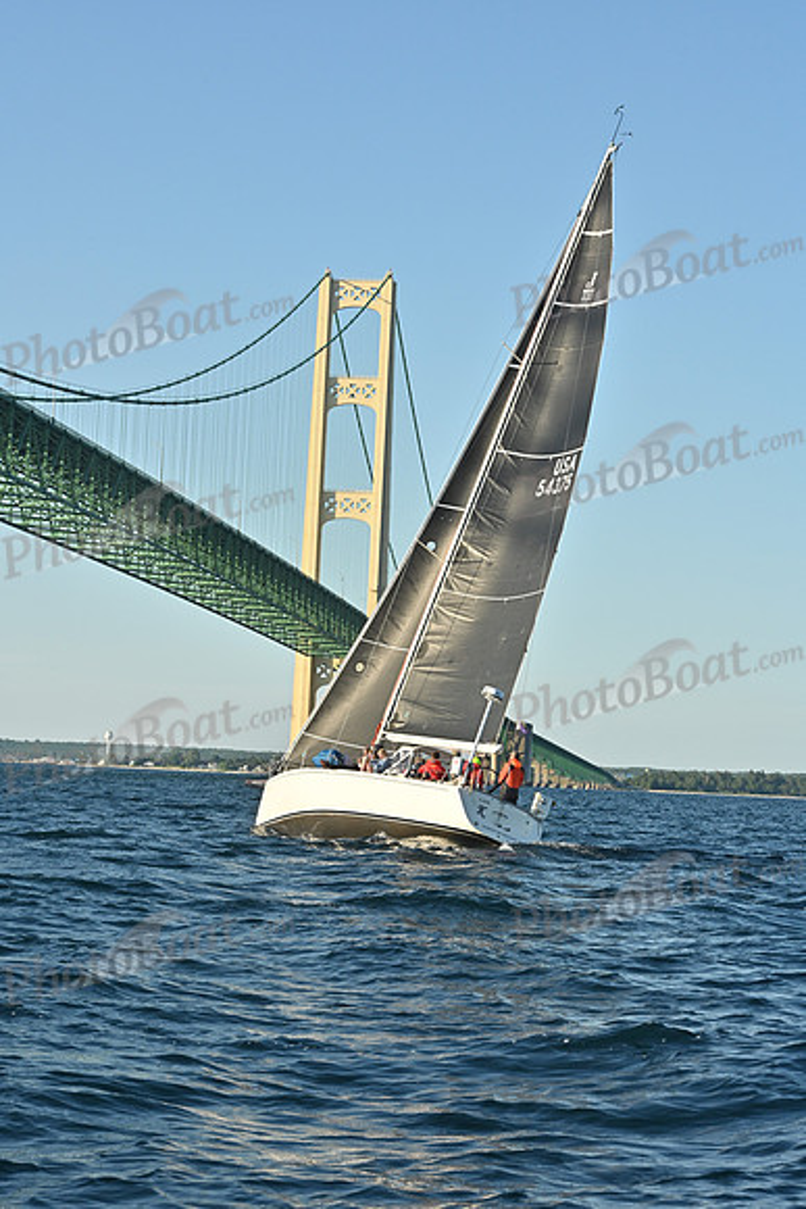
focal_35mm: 85
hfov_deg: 16.1
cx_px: 403
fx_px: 2853
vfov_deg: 23.9
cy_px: 604
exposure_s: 1/1000
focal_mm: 85
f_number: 13
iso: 800
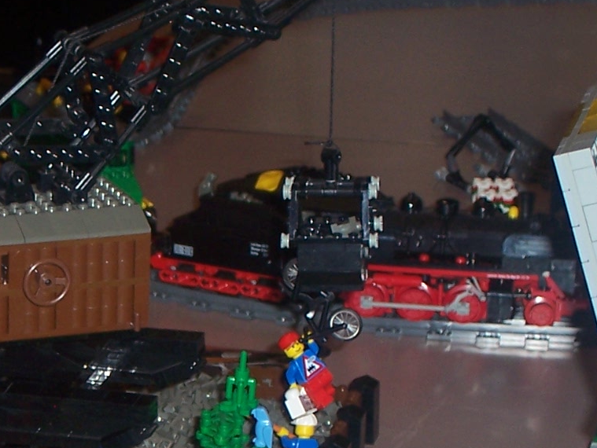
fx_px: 3071
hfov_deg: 11.0
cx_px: -20
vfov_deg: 8.3
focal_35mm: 178
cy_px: 428
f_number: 4
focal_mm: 10.8
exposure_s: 1/90
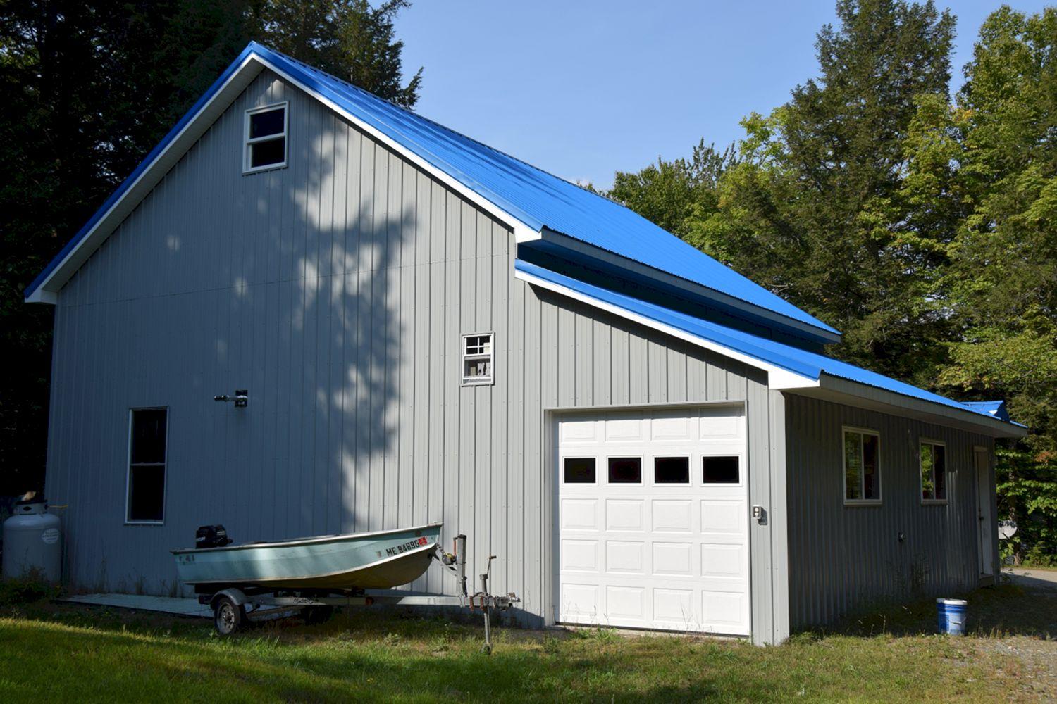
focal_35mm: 40
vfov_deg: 33.0
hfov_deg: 47.9
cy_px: 352
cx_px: 528
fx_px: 1189
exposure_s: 1/400
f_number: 10
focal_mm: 27
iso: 200
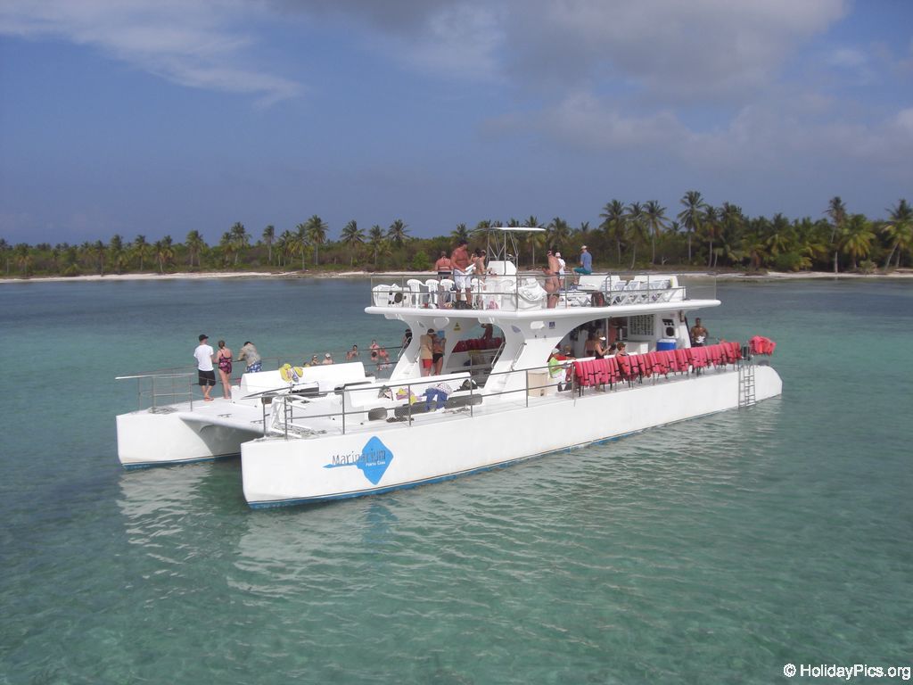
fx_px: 1002
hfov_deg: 49.0
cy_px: 342
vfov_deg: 37.7
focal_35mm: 38
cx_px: 456
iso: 64
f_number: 8
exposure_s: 1/250
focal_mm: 6.2
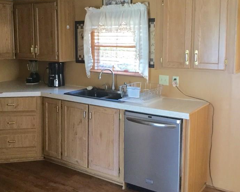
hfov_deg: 41.0
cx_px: 95
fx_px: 320
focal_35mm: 45
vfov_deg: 33.3
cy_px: 75
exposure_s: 1/30
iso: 125
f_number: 2.4
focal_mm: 3.3
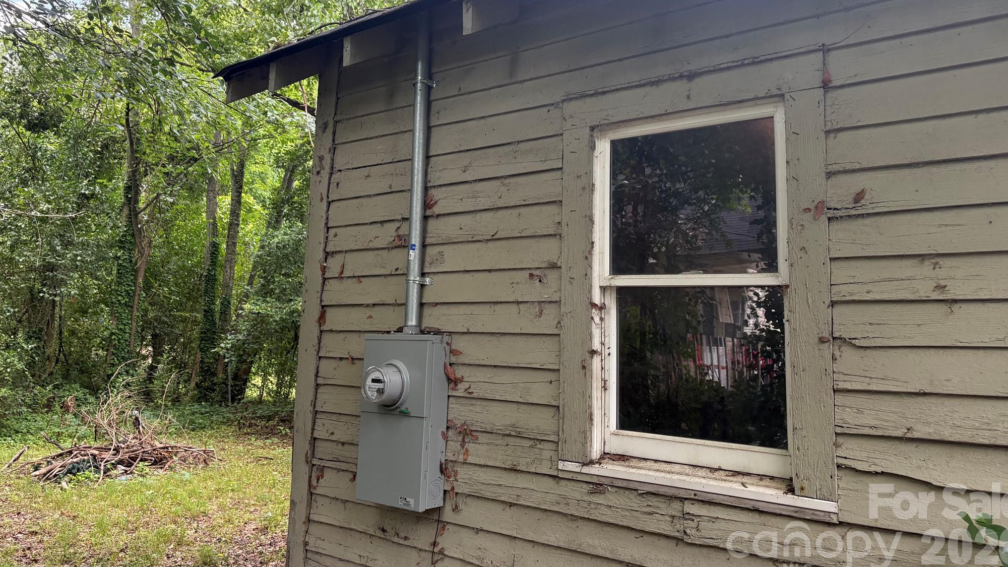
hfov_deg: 66.1
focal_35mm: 29
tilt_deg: +10.5
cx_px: 514
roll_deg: -0.4
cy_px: 196
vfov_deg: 39.8
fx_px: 775
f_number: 1.6
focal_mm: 5.96
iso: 125
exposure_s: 1/241
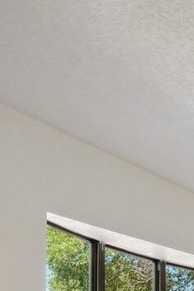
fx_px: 477
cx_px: 342
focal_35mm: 59
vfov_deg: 28.5
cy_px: 367
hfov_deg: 18.4
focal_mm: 13
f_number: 8
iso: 500
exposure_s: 1/60
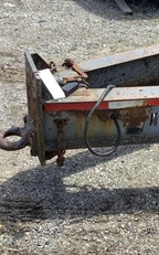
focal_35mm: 57
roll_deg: -9.5
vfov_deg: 35.7
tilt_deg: -35.0
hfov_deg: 22.2
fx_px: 396
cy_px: 136
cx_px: 140
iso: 25
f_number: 2.4
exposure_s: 1/586
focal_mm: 3.3
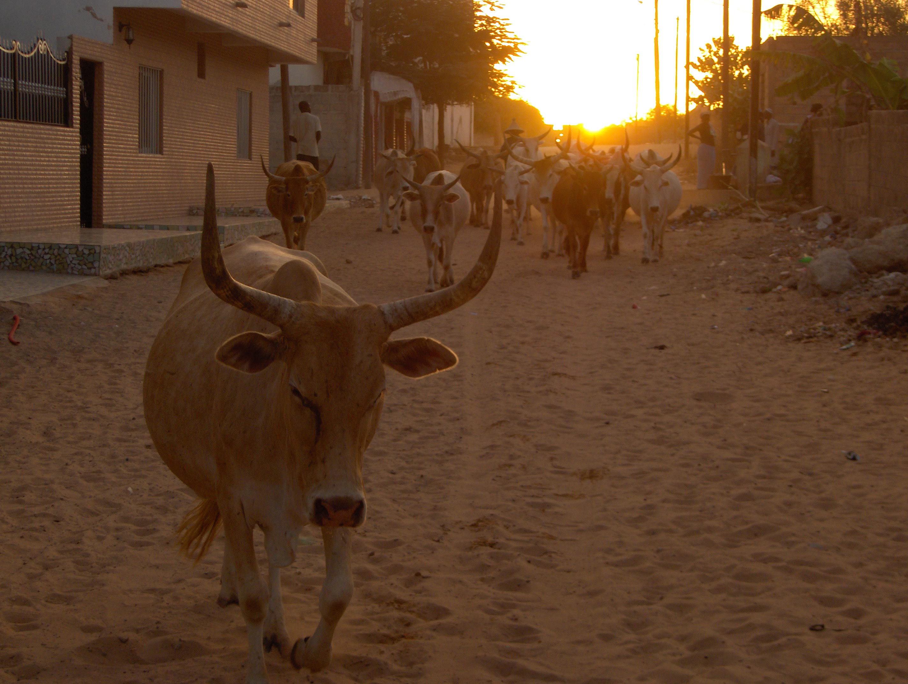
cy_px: 342
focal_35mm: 70
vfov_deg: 21.1
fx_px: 1839
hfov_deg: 27.7
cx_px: 454
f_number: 3.5
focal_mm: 14.3
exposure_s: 1/157
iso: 143
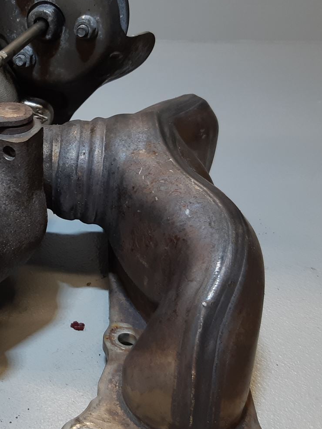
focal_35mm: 54
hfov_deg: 25.9
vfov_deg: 35.5
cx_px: 14
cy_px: 233
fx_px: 669
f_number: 1.7
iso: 50
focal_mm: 3.93
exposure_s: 1/50
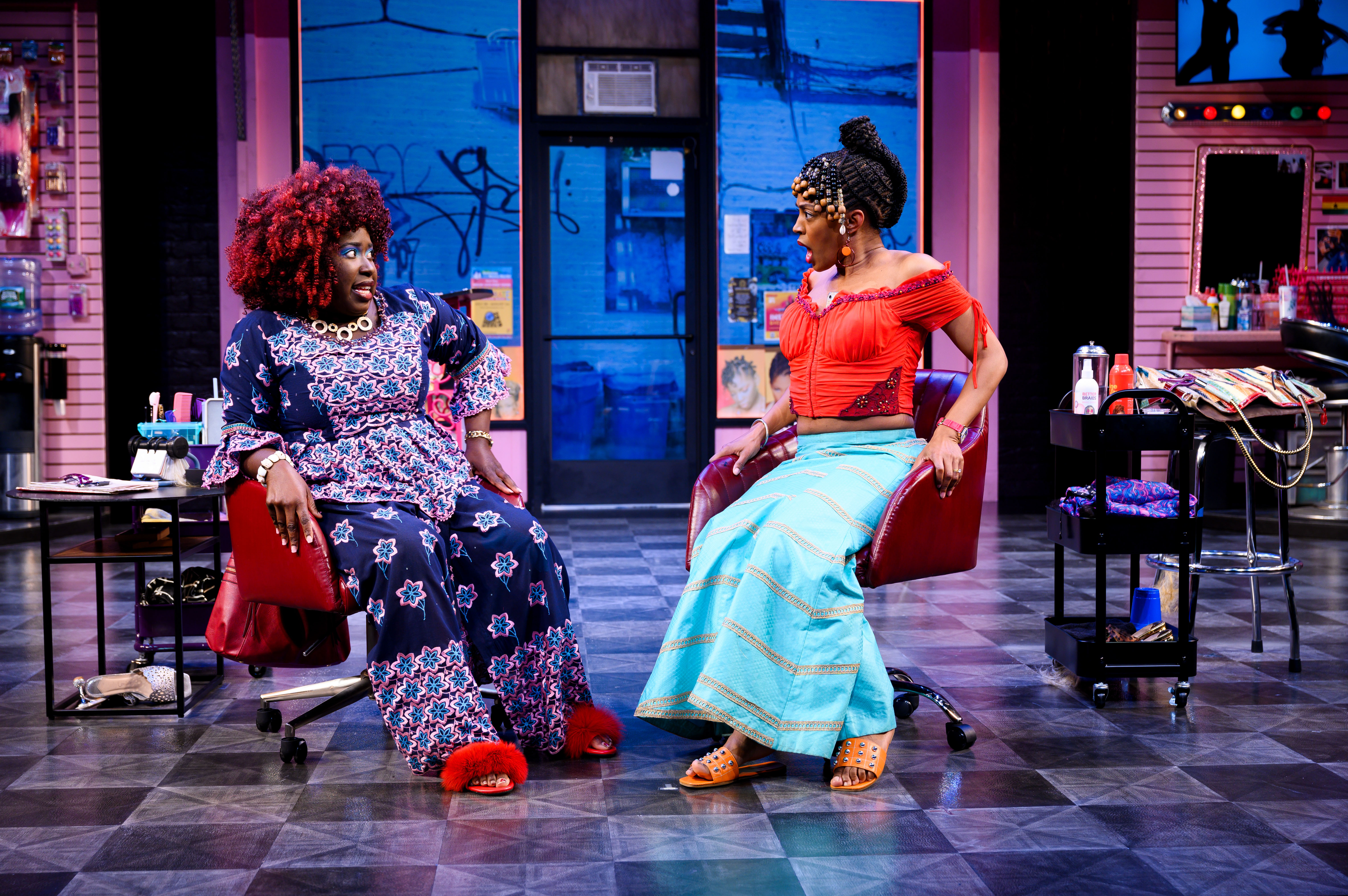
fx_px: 1721
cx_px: 674
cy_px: 448
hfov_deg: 42.8
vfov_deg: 29.2
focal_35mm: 46
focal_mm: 46
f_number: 4
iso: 400
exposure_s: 1/250
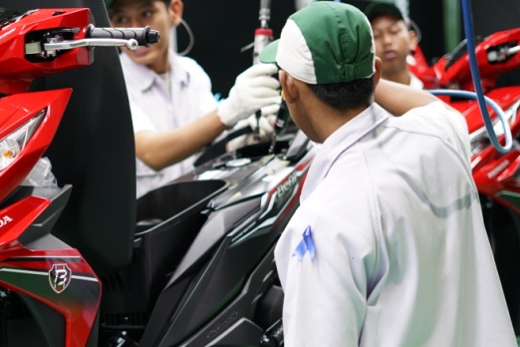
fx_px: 1415
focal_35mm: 98
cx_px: 91
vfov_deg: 13.8
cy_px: 326
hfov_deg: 20.5
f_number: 1.8
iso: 800
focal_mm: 50
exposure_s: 1/100
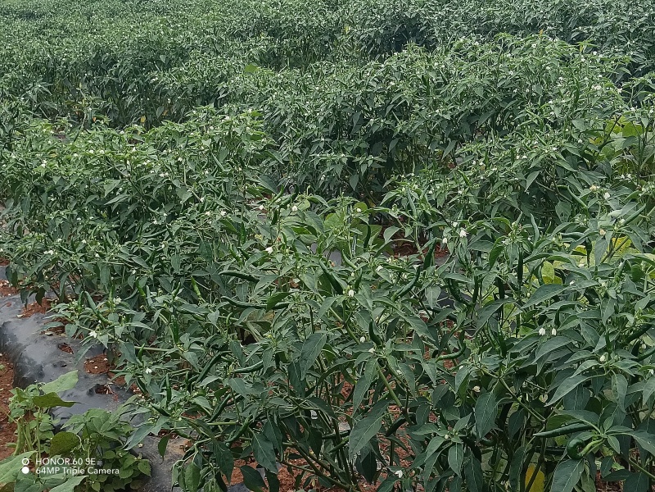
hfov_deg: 29.8
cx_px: 328
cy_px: 246
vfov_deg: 22.6
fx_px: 1230
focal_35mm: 65
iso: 100
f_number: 1.8
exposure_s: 1/128
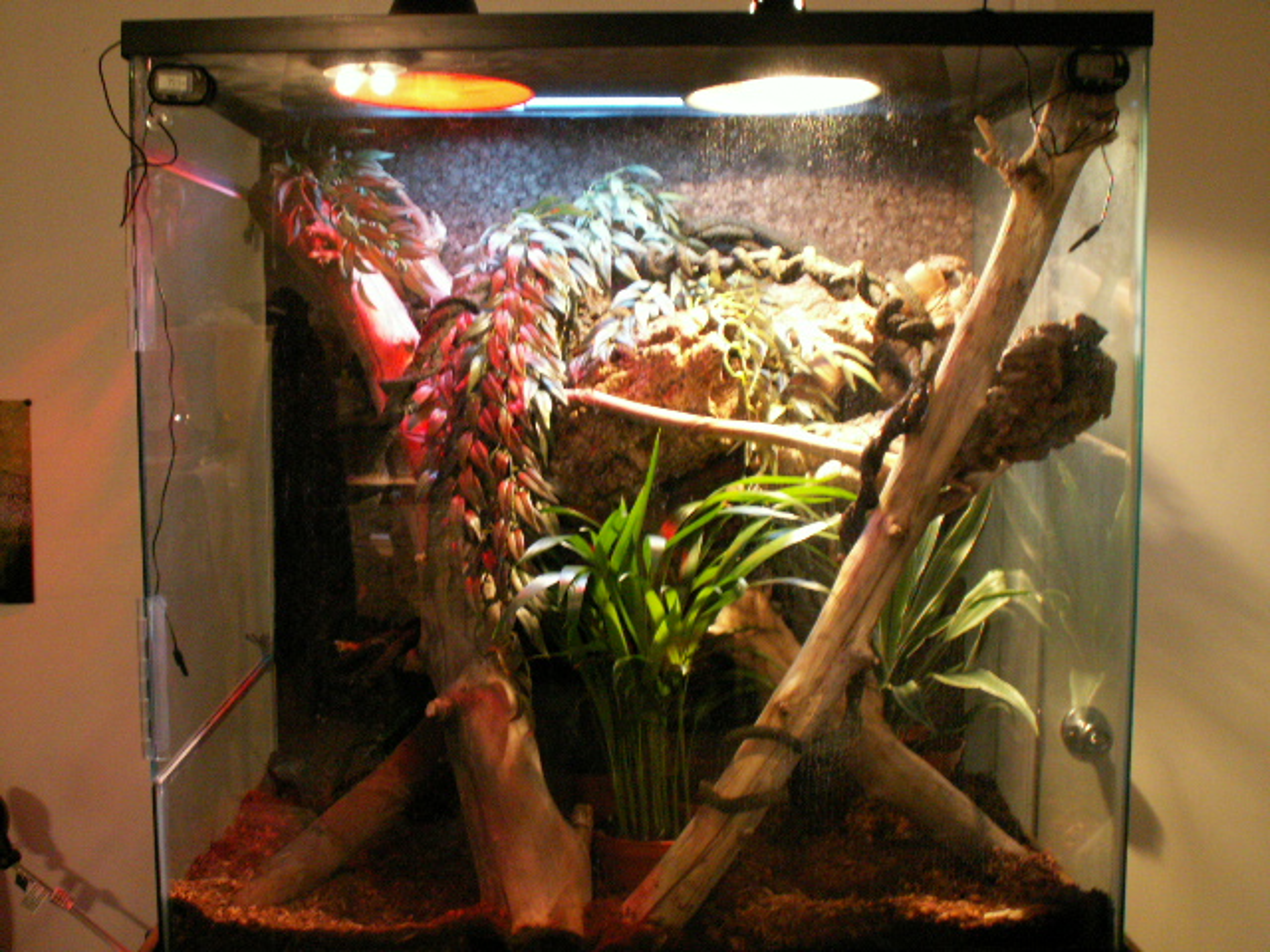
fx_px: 1504
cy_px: 476
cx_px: 635
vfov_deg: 35.1
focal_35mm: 41
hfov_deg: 45.8
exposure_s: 1/8
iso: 160
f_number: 2.8
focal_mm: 6.86
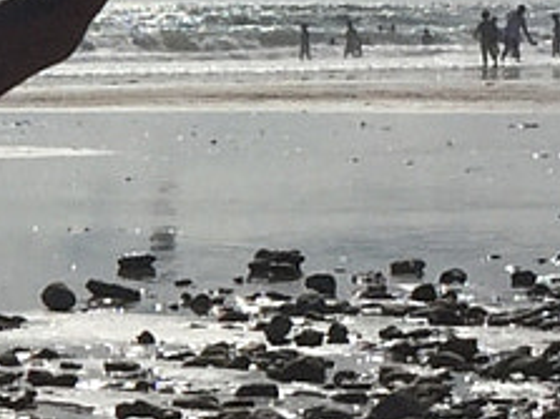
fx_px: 3363
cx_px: -575
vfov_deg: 7.1
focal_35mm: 208
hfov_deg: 8.9
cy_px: 246
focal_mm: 4.15
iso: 32
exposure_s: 1/13333
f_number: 2.2
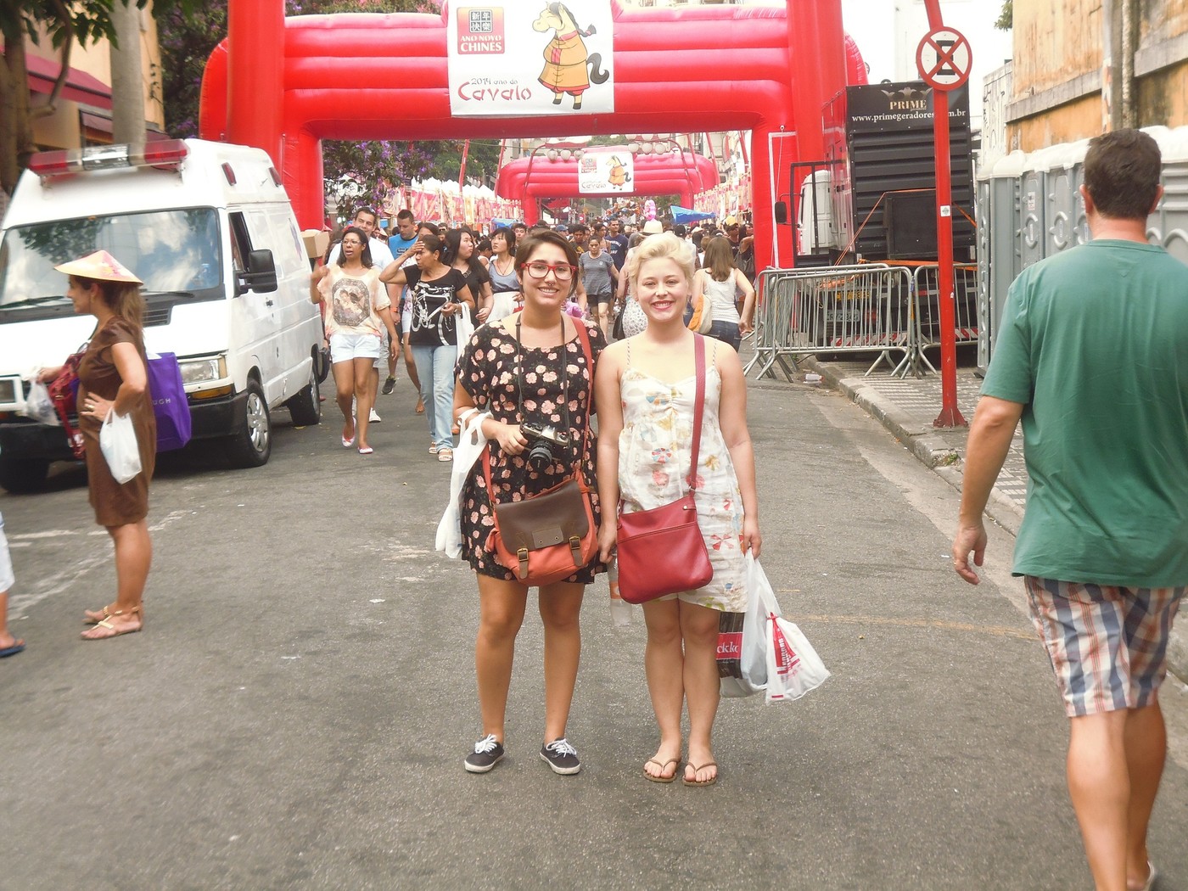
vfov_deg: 24.4
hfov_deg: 32.2
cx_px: 594
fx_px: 2059
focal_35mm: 60
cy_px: 446
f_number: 4.5
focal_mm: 10.6
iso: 100
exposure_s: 1/50
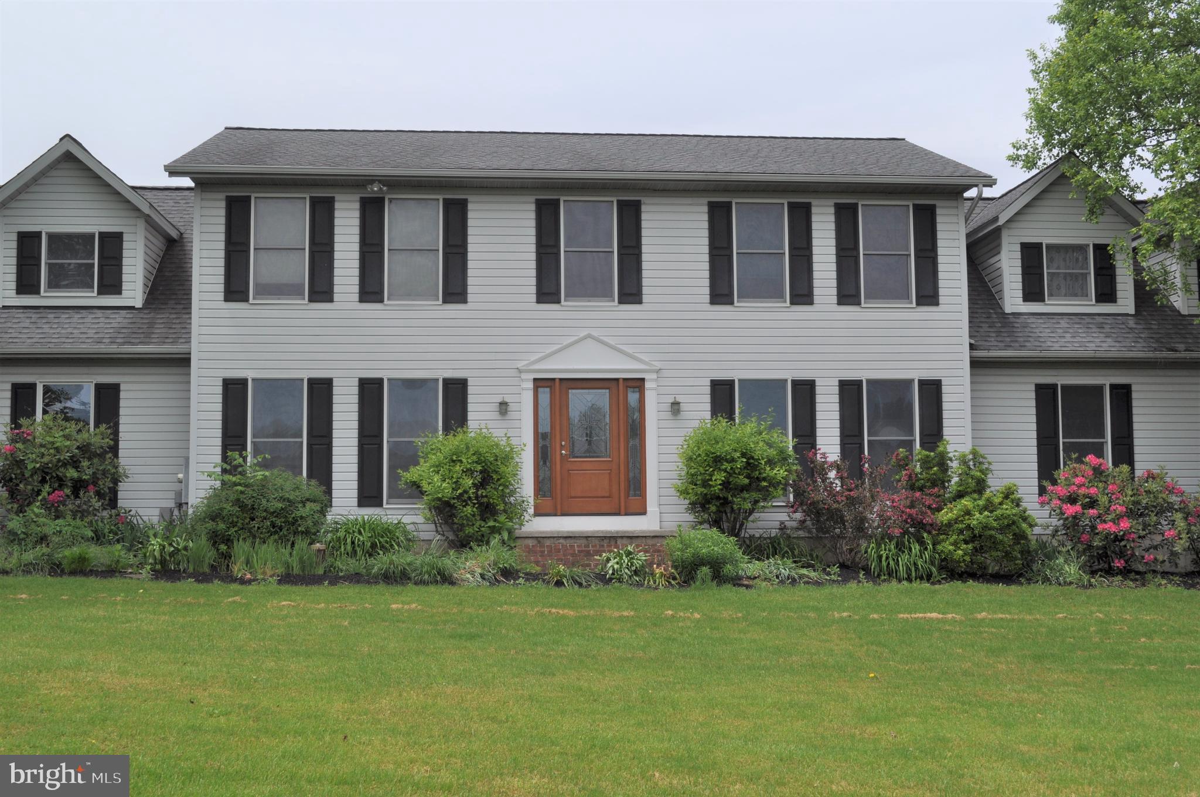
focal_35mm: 39
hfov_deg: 49.6
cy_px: 398
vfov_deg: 34.1
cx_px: 600
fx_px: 1298
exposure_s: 1/400
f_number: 10
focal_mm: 26
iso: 200
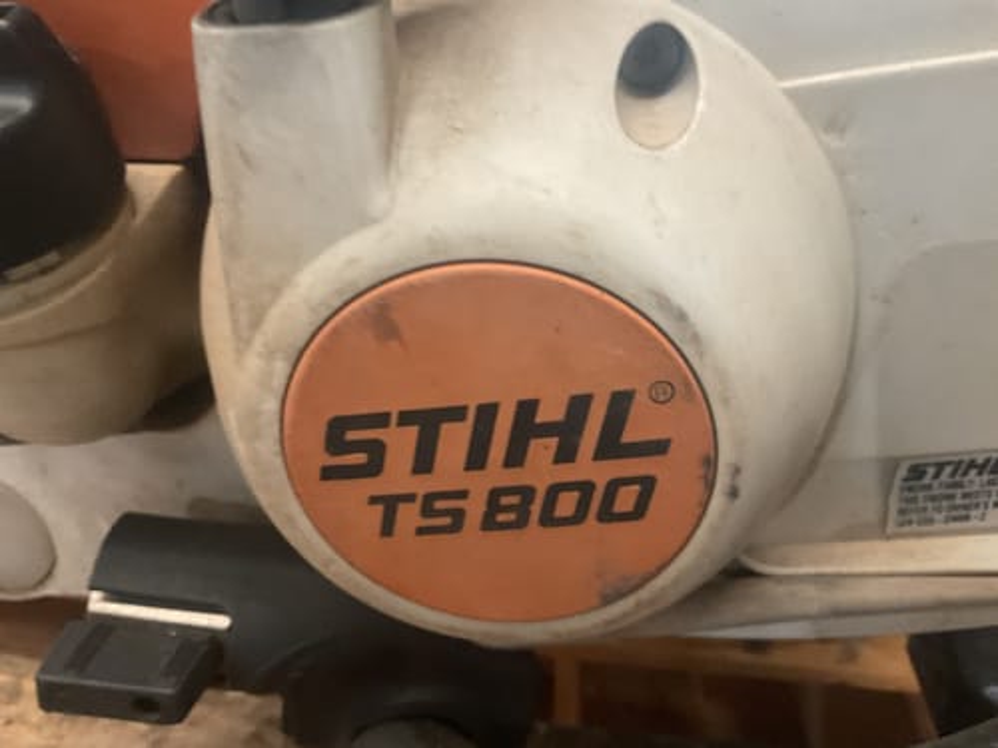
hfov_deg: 61.7
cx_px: 499
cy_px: 374
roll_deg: -4.8
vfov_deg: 48.2
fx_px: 836
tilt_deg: -28.3
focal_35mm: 29
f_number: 1.8
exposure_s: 1/30
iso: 250
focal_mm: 3
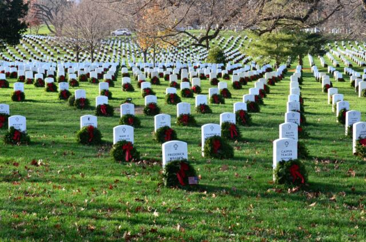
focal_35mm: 72
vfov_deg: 18.8
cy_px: 121
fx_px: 730
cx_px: 183
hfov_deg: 28.1
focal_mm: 48
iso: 1600
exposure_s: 1/640
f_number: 11
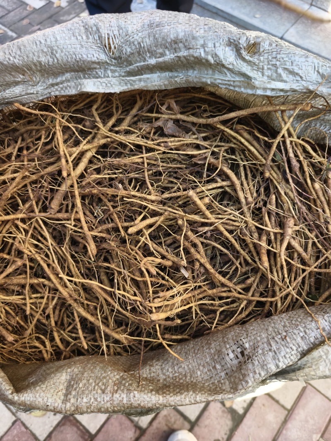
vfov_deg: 73.9
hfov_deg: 58.9
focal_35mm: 23
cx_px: 166
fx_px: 293
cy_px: 220
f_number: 1.57
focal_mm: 5.6
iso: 410
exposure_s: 1/585
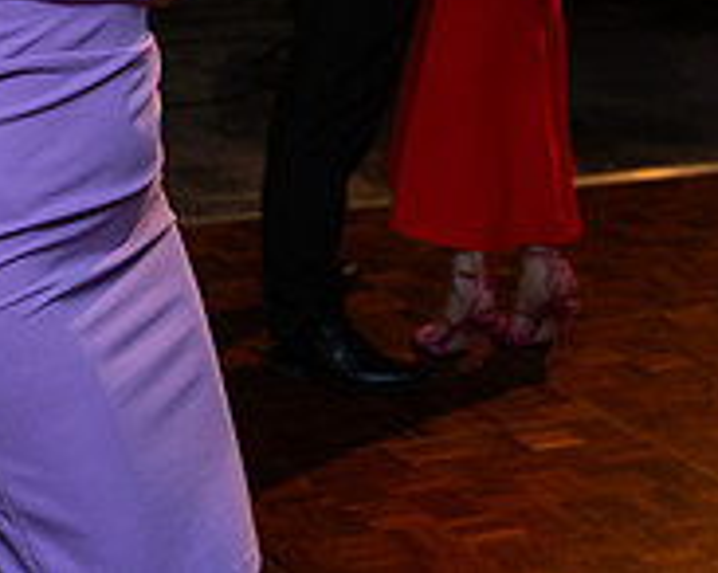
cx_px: 145
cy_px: -182
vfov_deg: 12.0
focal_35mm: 125
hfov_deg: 15.3
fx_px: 2653
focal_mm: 42
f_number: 3.5
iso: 1000
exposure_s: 1/160
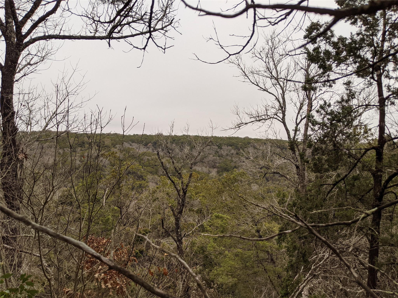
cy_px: 149
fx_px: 310
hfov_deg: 65.3
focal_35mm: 27
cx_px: 199
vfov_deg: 51.4
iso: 71
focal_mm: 4.44
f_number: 1.8
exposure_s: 1/157
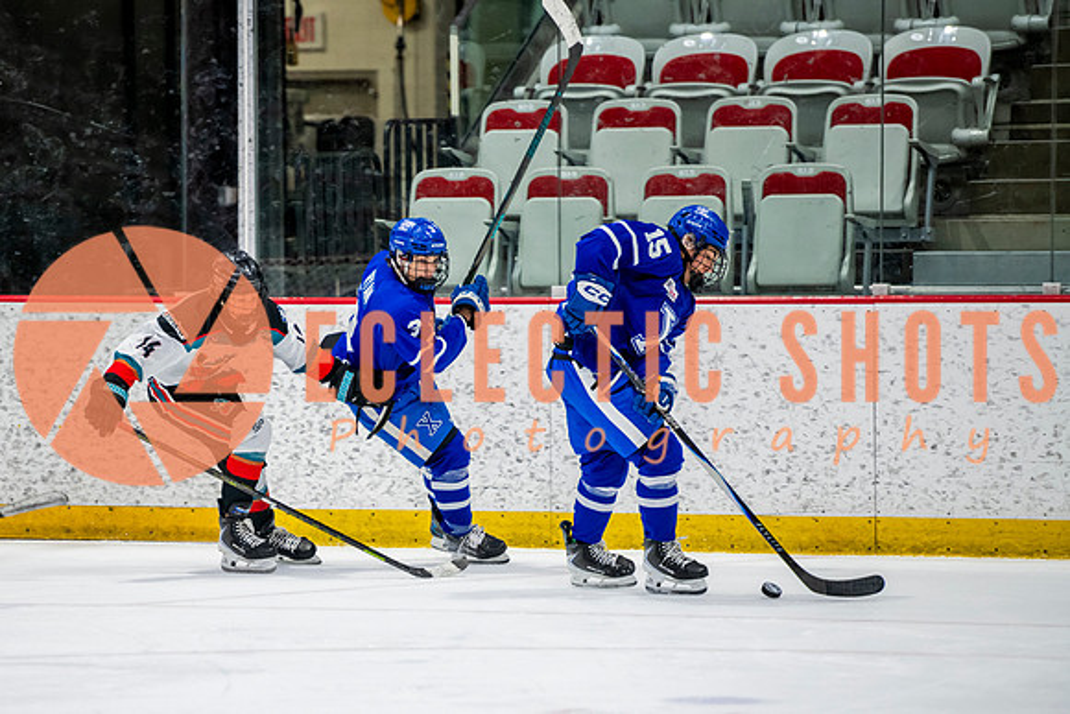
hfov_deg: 7.8
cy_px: 407
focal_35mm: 264
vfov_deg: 5.2
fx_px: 7854
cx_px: 365
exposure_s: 1/800
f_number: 3.2
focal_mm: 200
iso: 1600
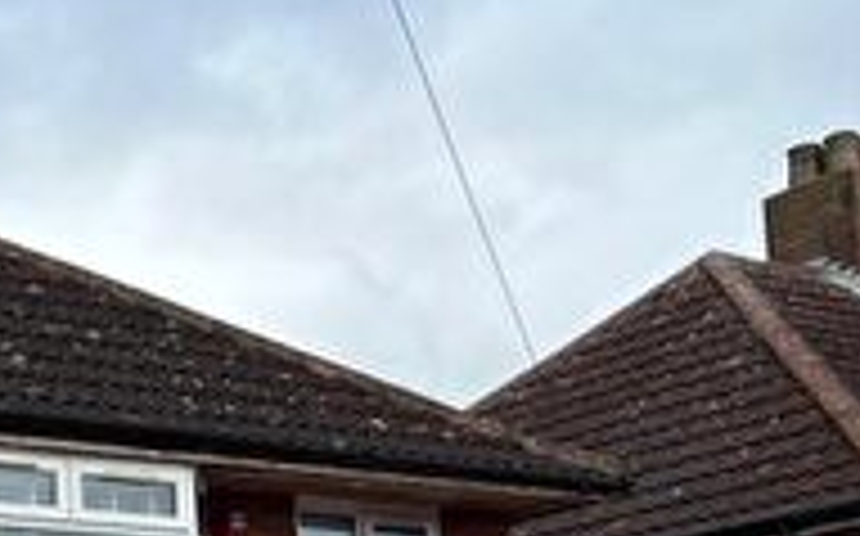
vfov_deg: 12.0
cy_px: 912
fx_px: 2365
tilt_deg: +1.4
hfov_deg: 16.9
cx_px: -698
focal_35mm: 101
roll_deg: +1.0
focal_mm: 5.7
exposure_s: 1/2165
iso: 50
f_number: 1.5
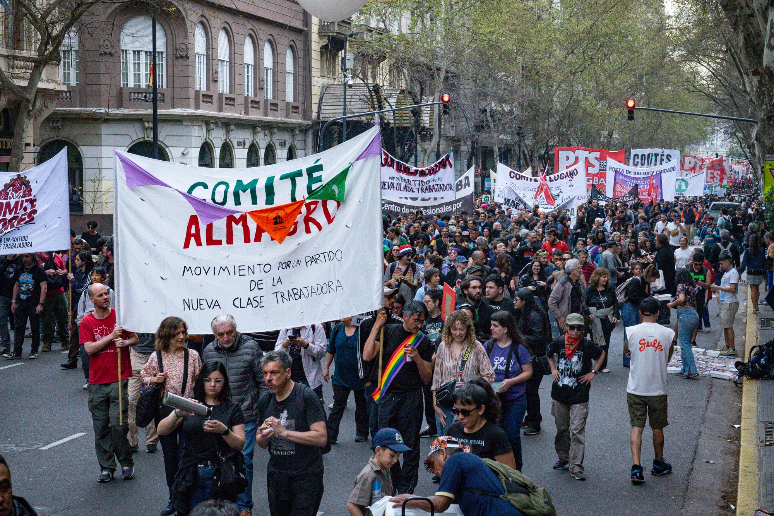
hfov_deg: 29.2
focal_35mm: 69
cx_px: 387
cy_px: 258
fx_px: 1483
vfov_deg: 19.7
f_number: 9
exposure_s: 1/320
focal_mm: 46
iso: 4000
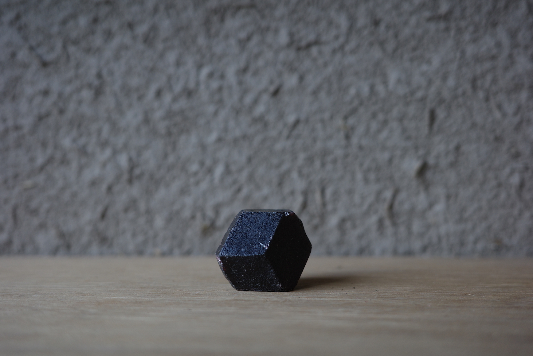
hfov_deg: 47.4
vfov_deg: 32.6
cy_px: 177
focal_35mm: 41
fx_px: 607
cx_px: 269
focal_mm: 26
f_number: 2.8
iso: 200
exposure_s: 1/80
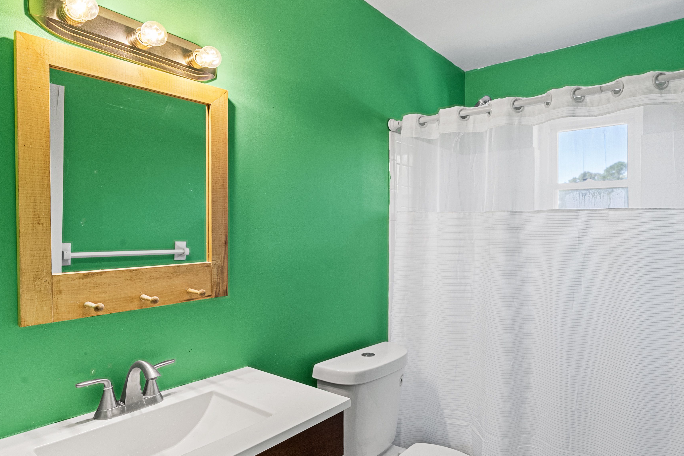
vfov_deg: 59.5
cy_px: 242
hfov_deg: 80.4
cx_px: 405
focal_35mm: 21
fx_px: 399
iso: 1250
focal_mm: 17
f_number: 9
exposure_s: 1/10
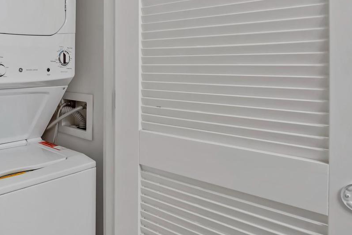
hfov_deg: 60.4
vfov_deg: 43.9
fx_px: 284
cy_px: 67
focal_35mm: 29
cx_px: 91
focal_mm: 16
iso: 100
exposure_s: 1.3
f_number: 8
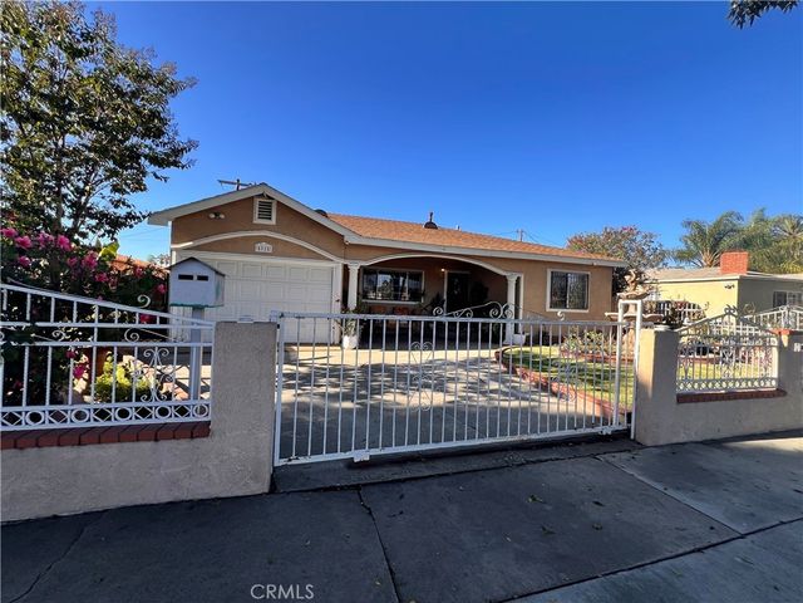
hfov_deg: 106.2
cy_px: 302
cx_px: 402
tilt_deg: +0.7
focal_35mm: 13
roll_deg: -2.1
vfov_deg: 89.9
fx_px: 302
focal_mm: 1.57
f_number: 1.8
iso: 32
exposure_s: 1/499
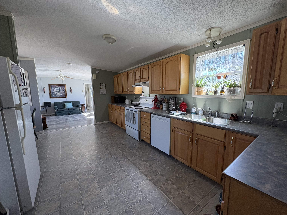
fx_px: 116
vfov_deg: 85.7
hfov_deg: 102.1
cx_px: 144
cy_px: 108
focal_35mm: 14
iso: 250
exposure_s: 1/99
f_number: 2.2
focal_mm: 2.22
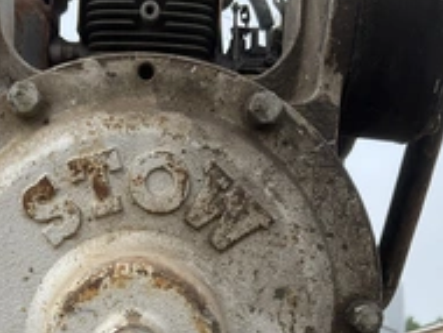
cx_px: 147
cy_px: 331
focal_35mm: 61
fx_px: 782
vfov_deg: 23.1
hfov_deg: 31.4
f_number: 1.8
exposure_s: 1/898
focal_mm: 3
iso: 25
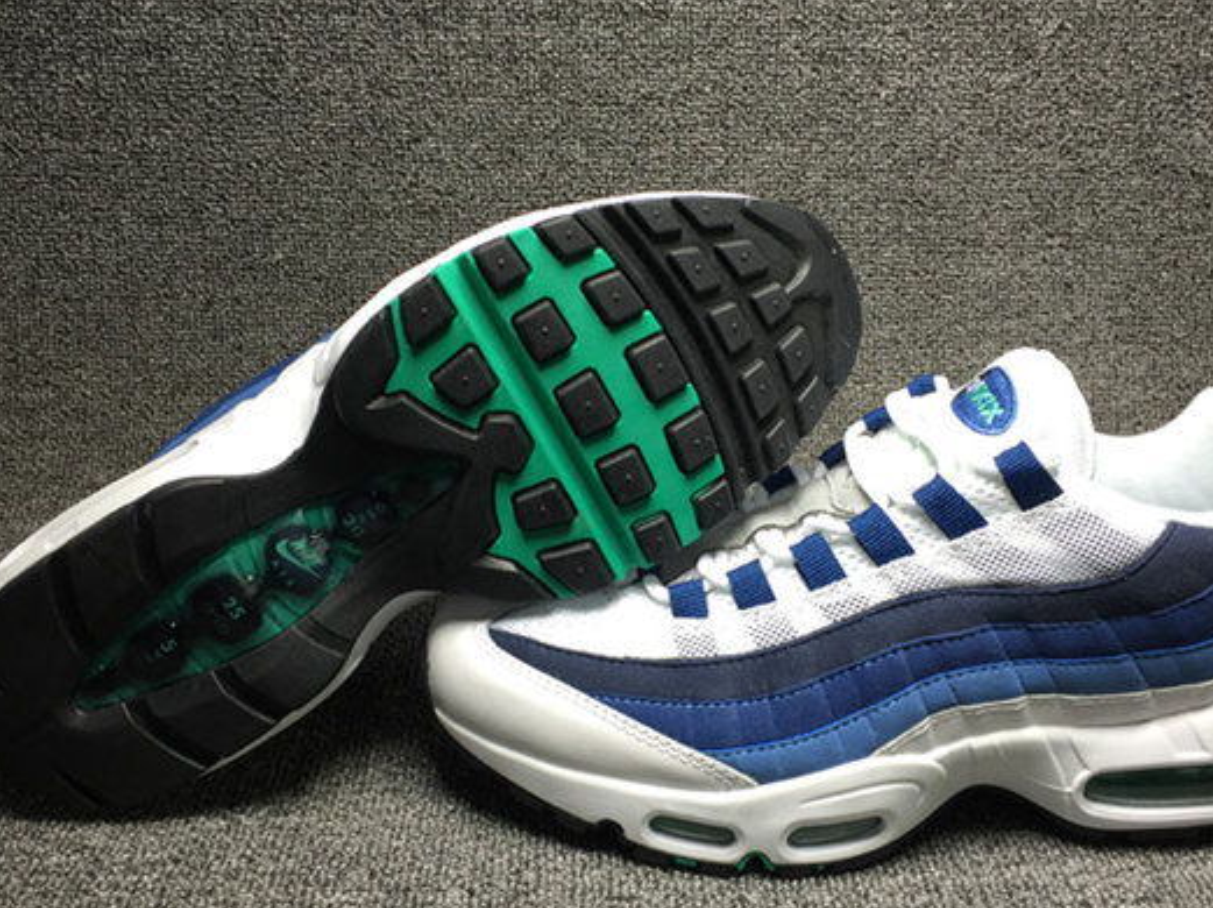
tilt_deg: -24.9
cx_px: 657
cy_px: 505
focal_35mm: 39
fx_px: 1366
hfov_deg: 47.8
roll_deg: -1.3
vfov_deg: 36.7
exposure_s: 1/50
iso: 32
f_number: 2.2
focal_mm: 4.15
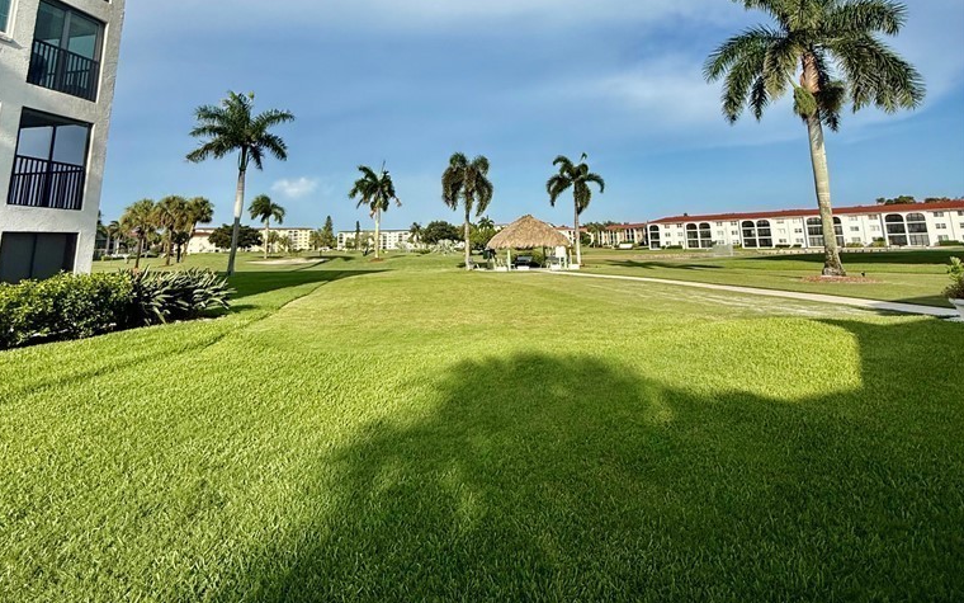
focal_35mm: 20
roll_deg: +1.7
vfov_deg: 56.3
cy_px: 141
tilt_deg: +11.3
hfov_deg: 85.1
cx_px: 482
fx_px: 525
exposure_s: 1/3663
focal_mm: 2.22
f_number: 2.2
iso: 50
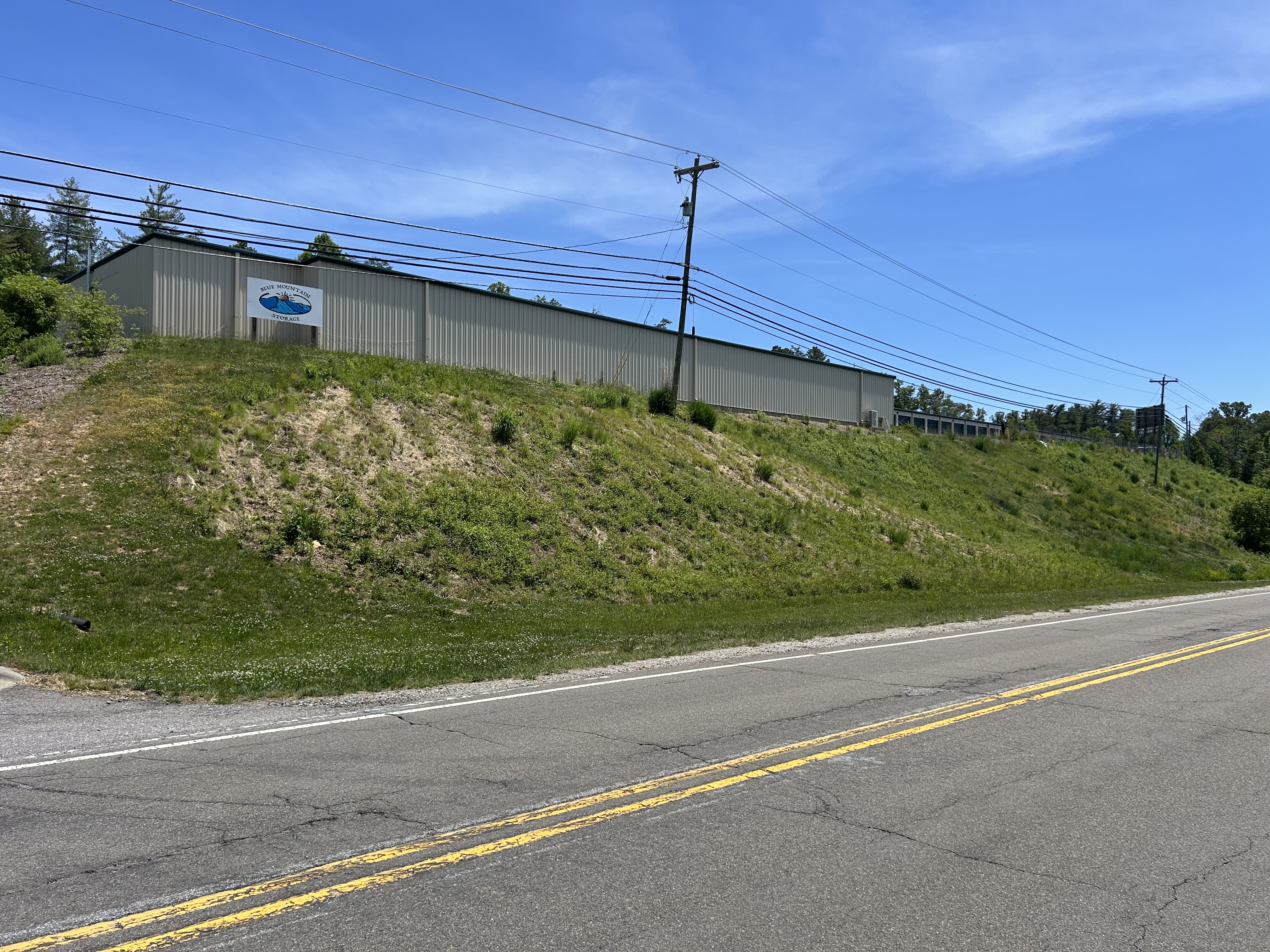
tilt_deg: +2.0
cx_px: 635
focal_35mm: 26
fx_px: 954
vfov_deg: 53.1
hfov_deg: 67.3
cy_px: 476
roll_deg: +0.2
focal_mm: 5.7
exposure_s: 1/4831
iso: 50
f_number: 1.5
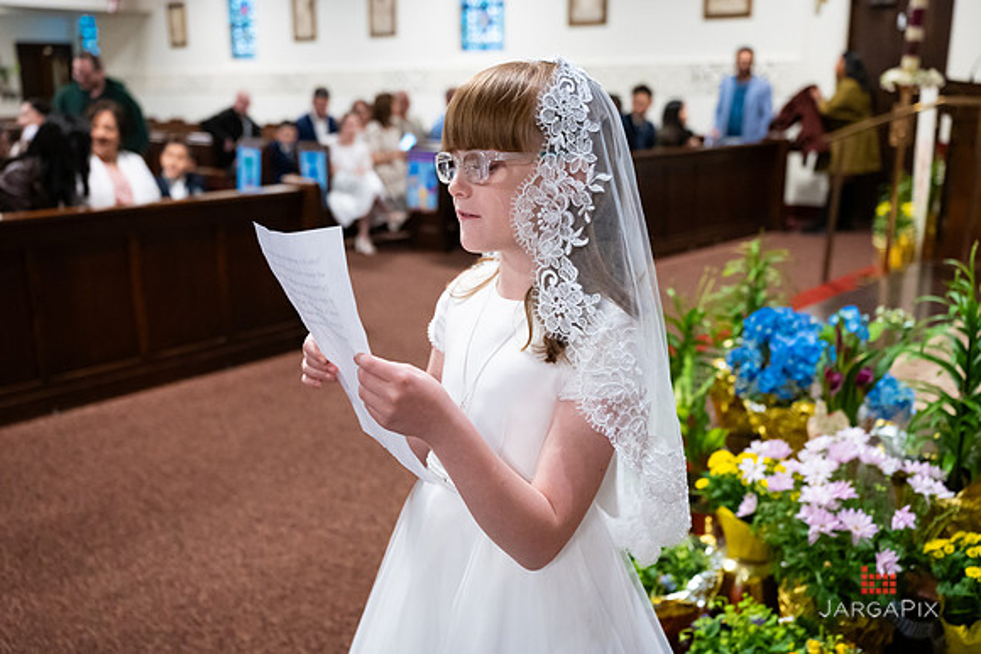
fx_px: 938
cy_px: 327
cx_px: 490
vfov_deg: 38.5
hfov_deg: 55.2
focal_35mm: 34
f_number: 3.2
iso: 3200
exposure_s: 1/160
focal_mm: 33.5
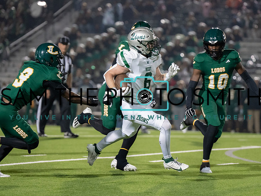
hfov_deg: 8.9
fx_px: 1685
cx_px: 140
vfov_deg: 6.7
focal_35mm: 223
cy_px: 98
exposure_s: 1/1250
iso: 4000
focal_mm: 153
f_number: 2.8
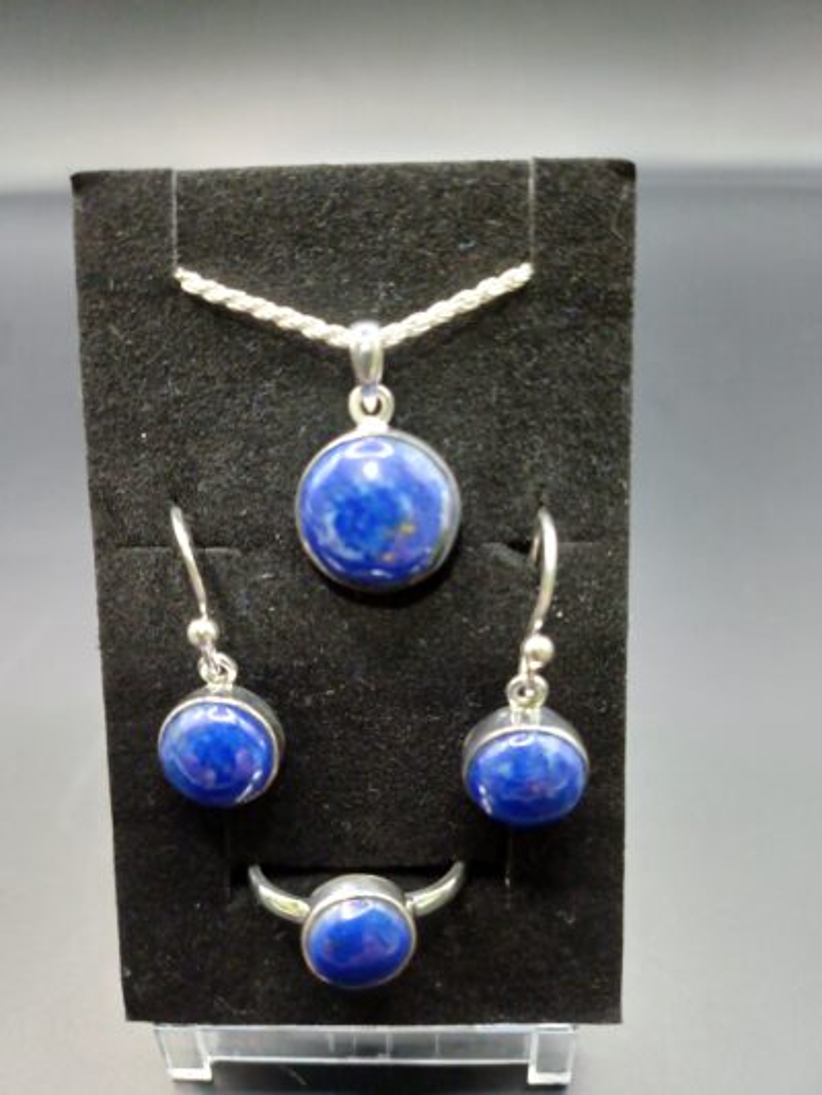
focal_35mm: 25
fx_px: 791
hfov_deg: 54.9
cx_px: 411
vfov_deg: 69.4
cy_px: 548
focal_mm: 4.65
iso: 1000
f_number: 1.8
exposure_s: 1/20
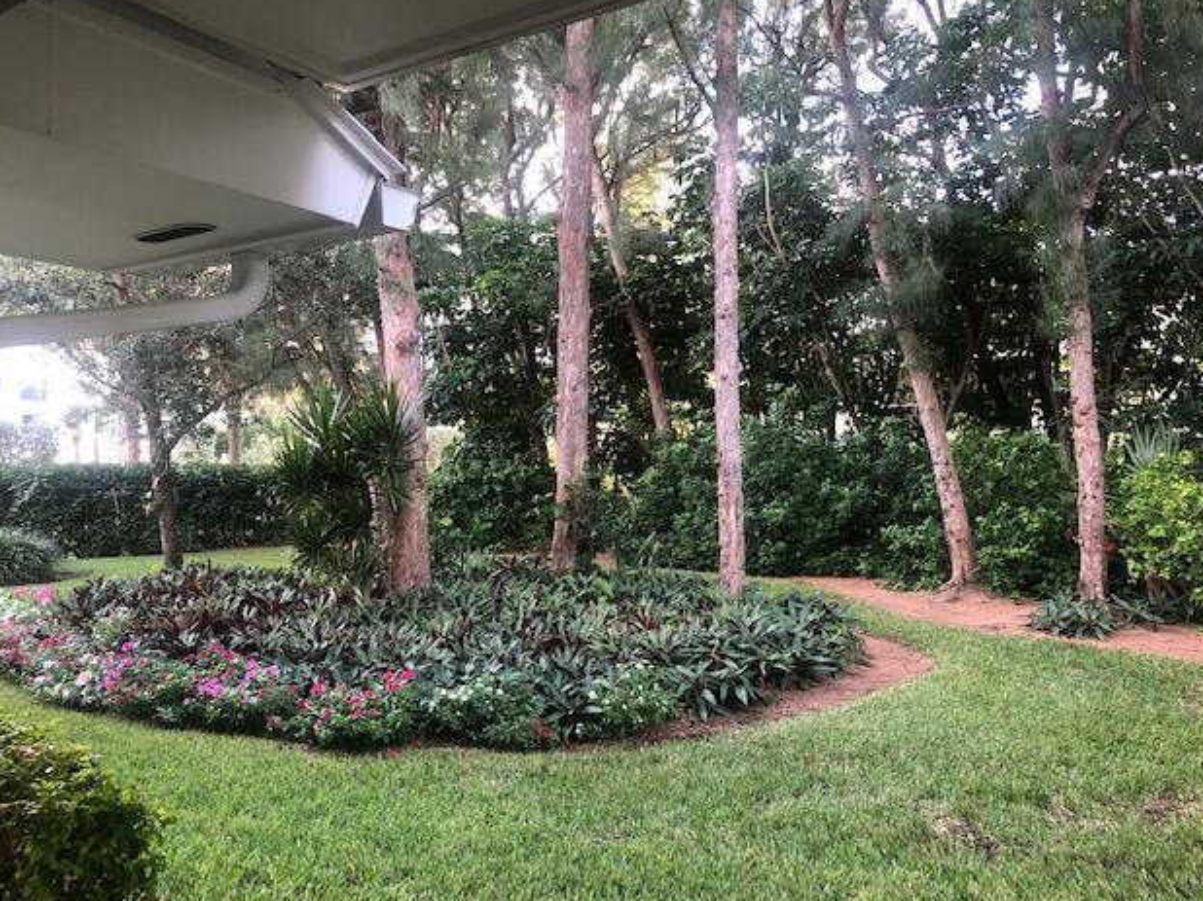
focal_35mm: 29
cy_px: 455
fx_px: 1007
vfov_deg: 48.2
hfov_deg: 61.7
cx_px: 605
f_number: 1.8
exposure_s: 1/40
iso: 25
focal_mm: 4
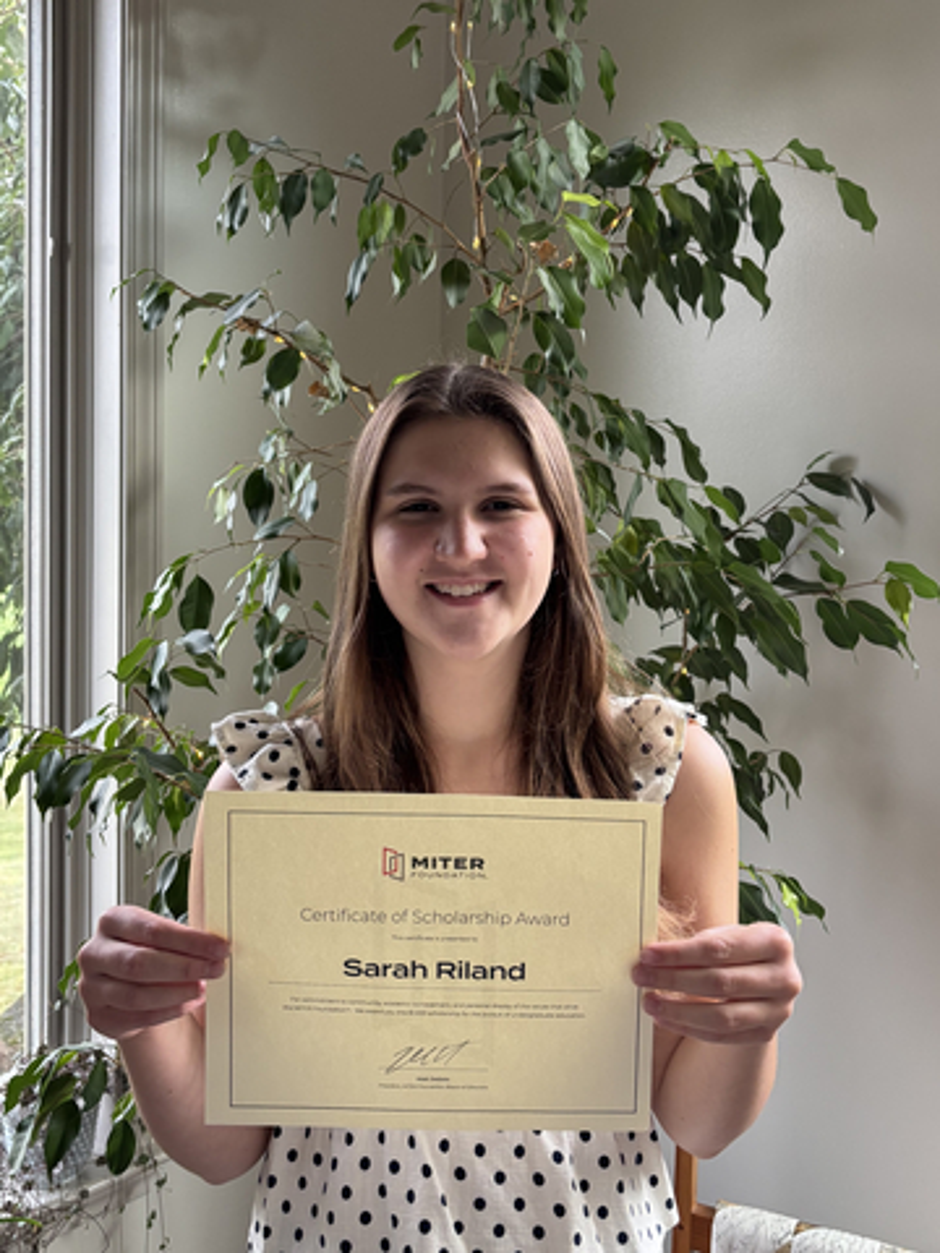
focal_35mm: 26
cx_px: 470
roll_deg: -1.2
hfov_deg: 53.1
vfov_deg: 67.3
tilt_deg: -3.8
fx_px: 941
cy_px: 626
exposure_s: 1/60
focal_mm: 5.96
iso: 160
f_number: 1.6
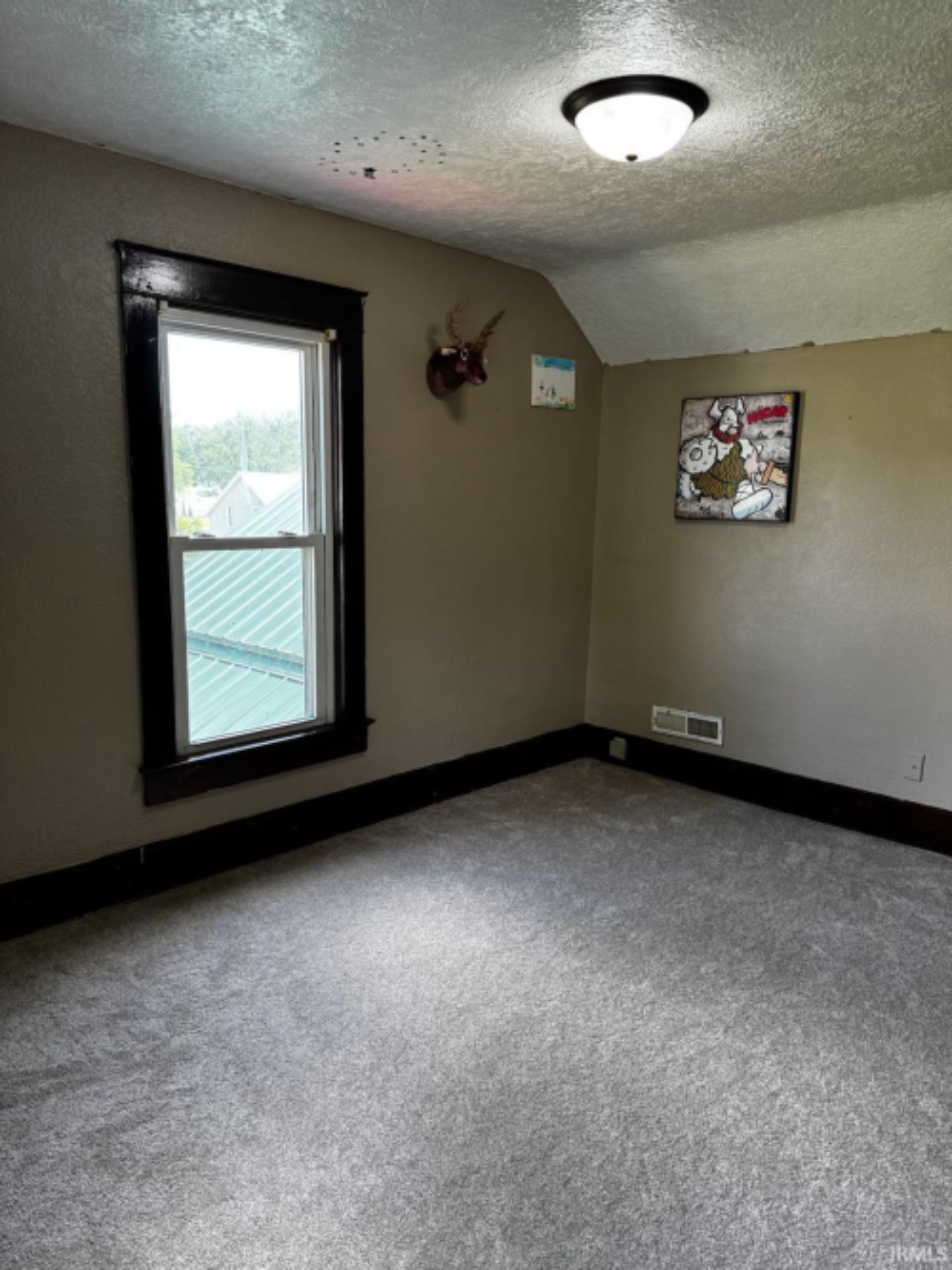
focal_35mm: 24
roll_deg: -0.9
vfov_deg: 71.6
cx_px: 476
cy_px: 635
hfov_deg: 56.8
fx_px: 880
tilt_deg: -9.0
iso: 125
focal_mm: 6.76
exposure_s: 1/120
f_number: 1.78
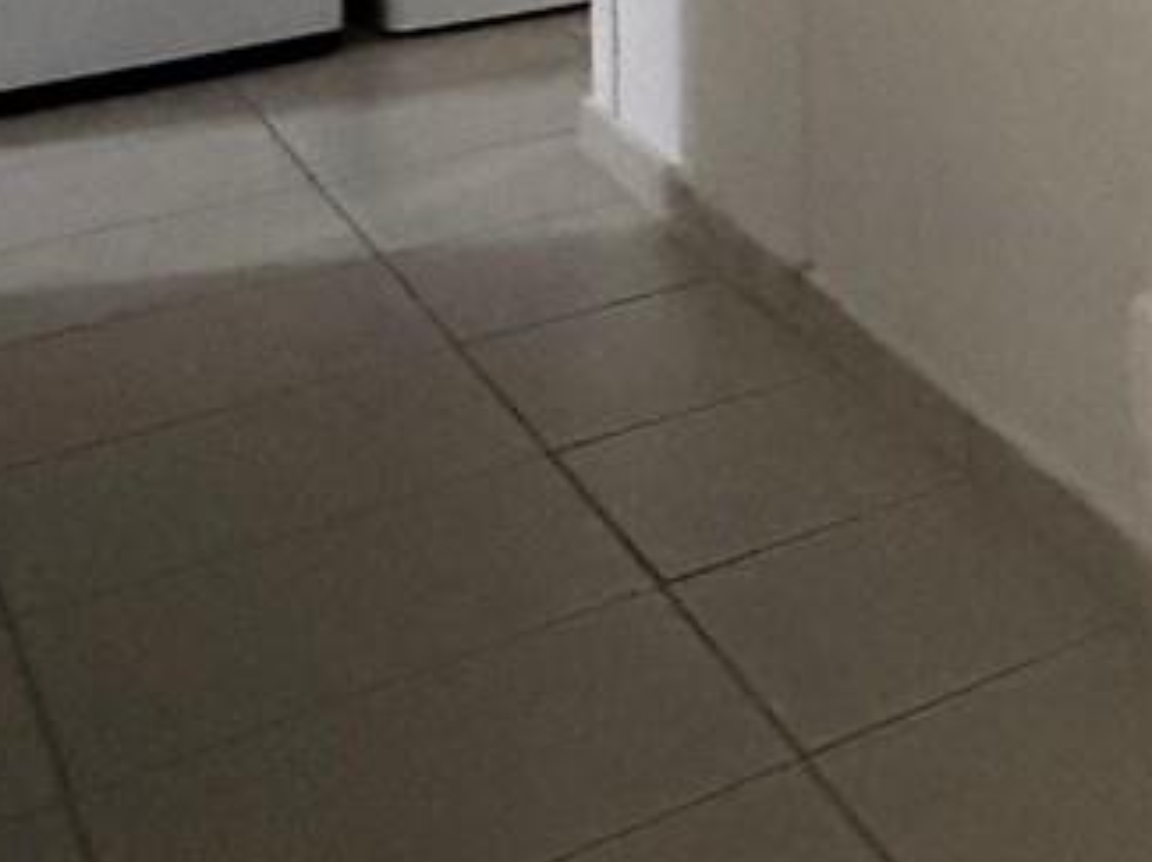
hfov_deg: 17.2
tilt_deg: -2.9
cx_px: 2474
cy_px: -614
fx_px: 2294
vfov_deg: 17.8
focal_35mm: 69
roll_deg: -0.1
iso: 1000
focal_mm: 2.22
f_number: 2.2
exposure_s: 1/40
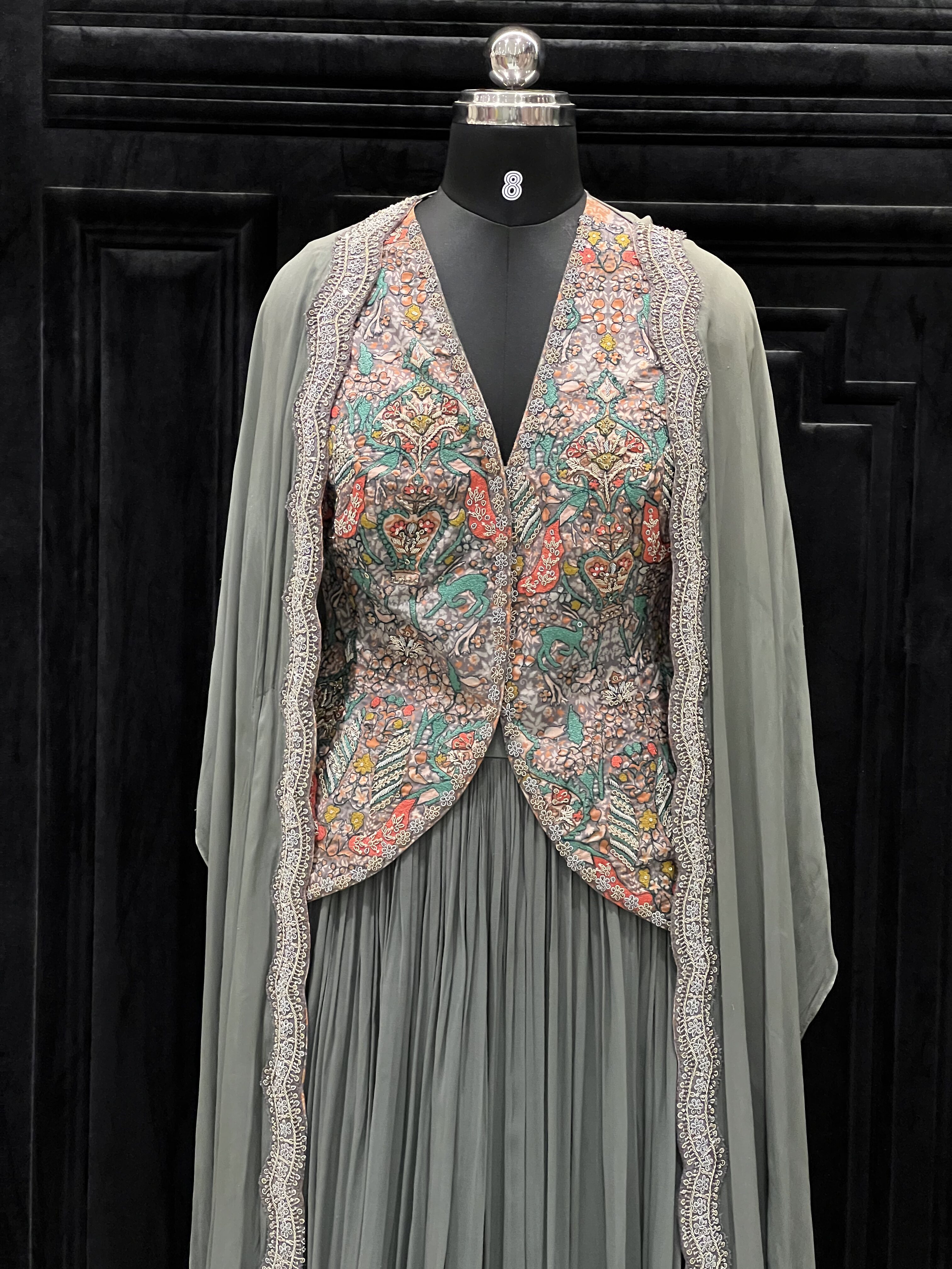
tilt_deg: -4.4
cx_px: 476
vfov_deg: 25.3
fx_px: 2824
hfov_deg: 19.1
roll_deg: -1.1
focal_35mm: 77
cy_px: 634
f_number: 2.8
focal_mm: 9
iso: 500
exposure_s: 1/100
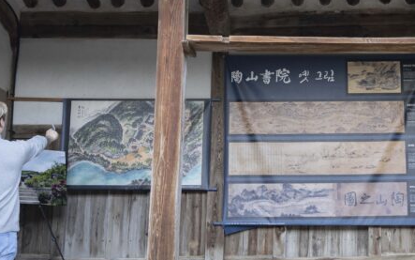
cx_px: 306
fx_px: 747
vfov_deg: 19.7
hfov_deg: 30.6
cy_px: 92
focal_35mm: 66
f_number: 4
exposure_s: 1/60
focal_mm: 28
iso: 400
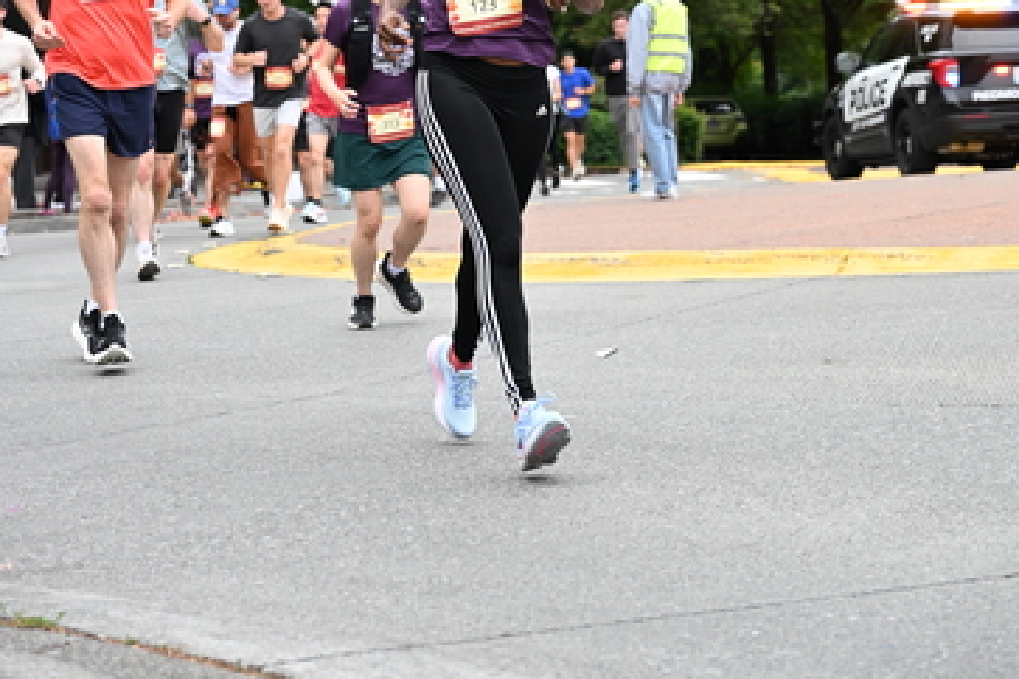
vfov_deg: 13.2
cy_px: 51
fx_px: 2915
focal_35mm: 103
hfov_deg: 19.8
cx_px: 510
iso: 1600
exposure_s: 1/800
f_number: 4
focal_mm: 68
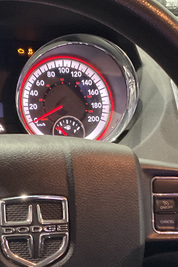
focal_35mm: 86
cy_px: 180
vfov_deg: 23.5
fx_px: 638
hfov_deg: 15.9
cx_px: 80
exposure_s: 1/30
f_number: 1.8
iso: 320
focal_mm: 3
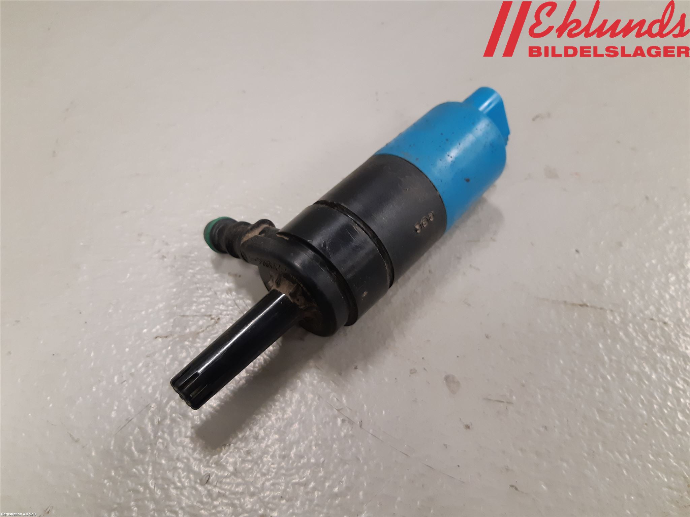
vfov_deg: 53.1
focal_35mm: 26
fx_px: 518
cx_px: 345
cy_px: 258
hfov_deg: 67.3
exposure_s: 1/50
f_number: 1.7
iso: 160
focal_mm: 3.93
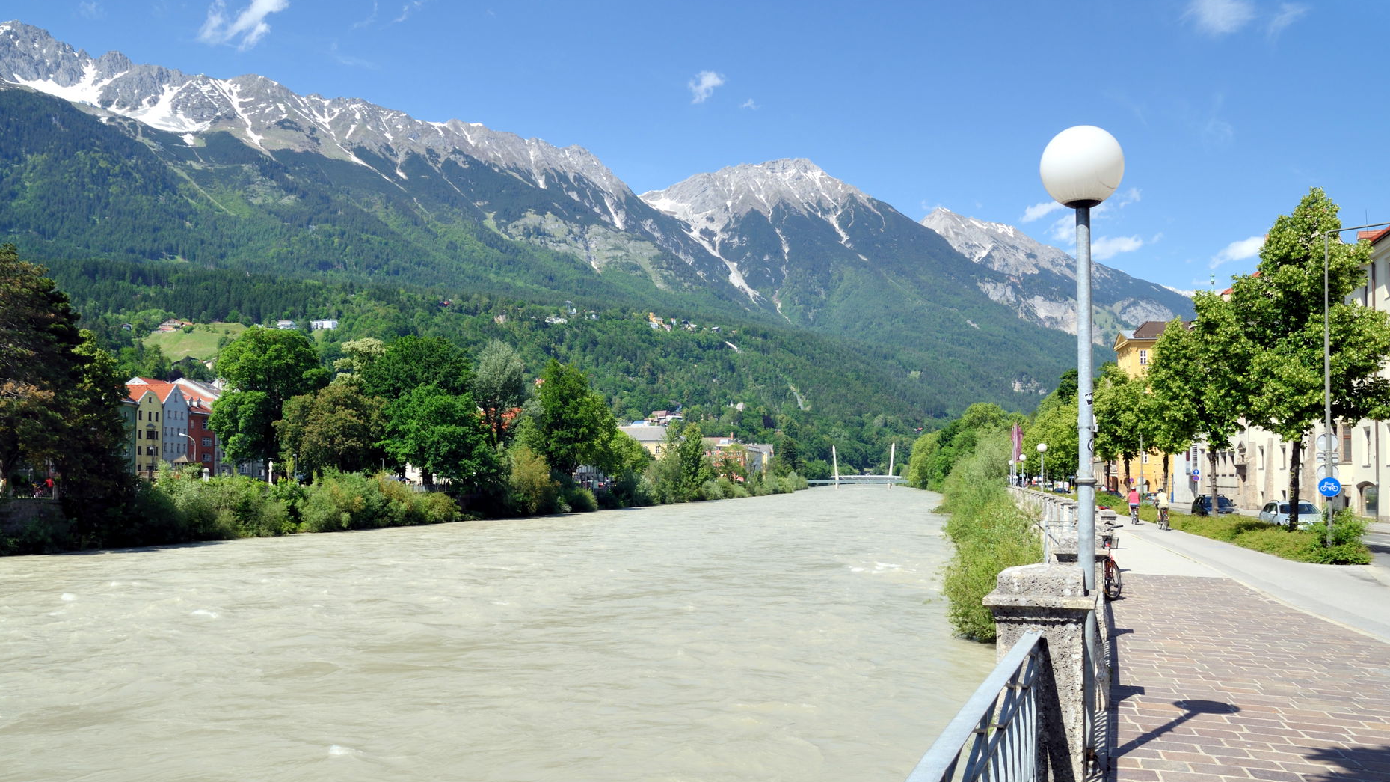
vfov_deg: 42.1
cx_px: 701
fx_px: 1015
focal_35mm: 28
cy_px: 429
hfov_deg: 68.8
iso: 100
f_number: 9
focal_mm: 17
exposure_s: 1/200
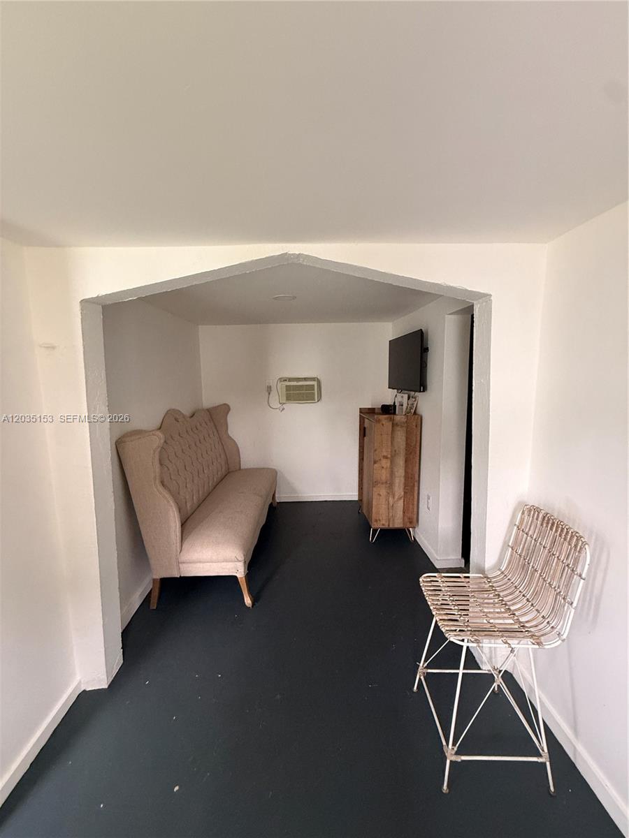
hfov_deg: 85.7
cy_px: 419
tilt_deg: -5.0
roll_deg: +1.5
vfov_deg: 102.1
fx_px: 339
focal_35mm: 14
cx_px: 314
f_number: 2.2
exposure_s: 1/73
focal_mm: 2.22
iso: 320
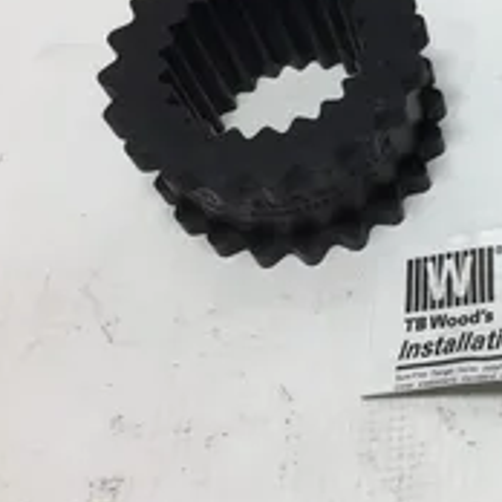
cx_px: 551
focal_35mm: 63
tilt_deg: -58.6
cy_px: 159
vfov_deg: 27.1
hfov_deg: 25.3
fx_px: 1034
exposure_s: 1/173
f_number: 2.4
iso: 25
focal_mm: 3.3
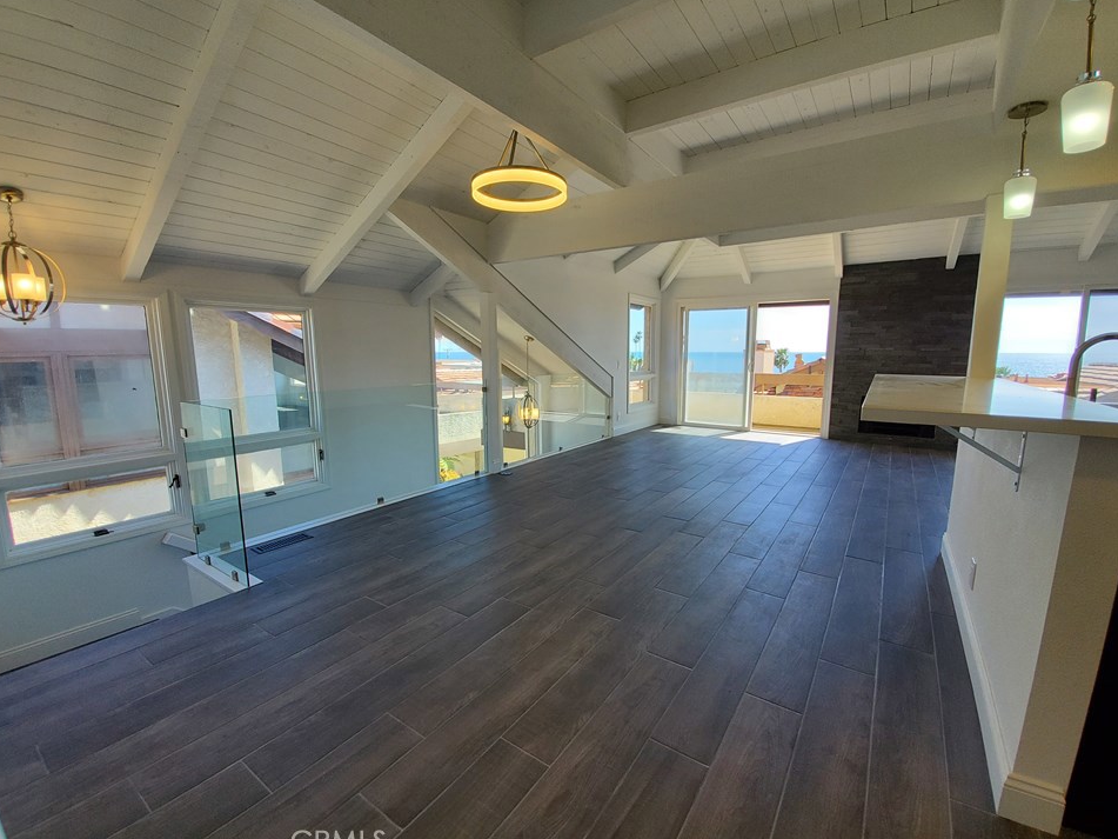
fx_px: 452
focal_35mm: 14
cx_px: 577
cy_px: 406
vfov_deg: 85.6
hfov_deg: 102.0
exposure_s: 1/140
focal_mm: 1.8
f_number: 2.2
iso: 50
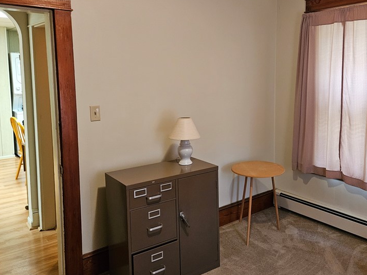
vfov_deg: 42.7
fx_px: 350
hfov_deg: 54.7
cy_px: 108
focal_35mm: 33
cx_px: 232
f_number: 1.8
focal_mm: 5.4
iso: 800
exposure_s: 1/120
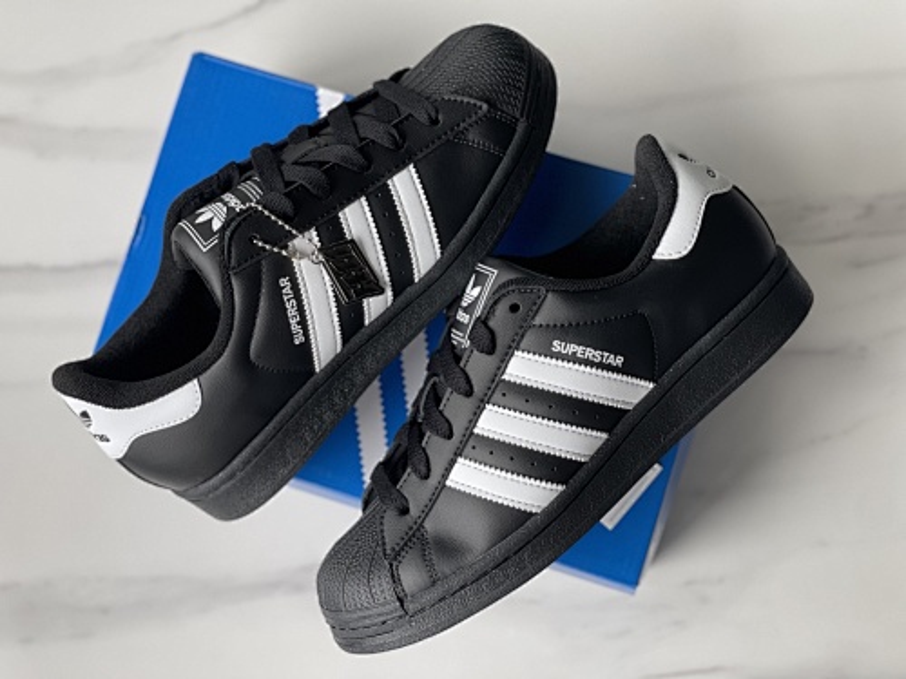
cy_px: 340
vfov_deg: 22.9
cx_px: 453
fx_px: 1675
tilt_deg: -80.8
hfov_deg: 30.3
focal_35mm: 64
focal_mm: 7.5
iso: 50
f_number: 2.2
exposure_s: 1/121
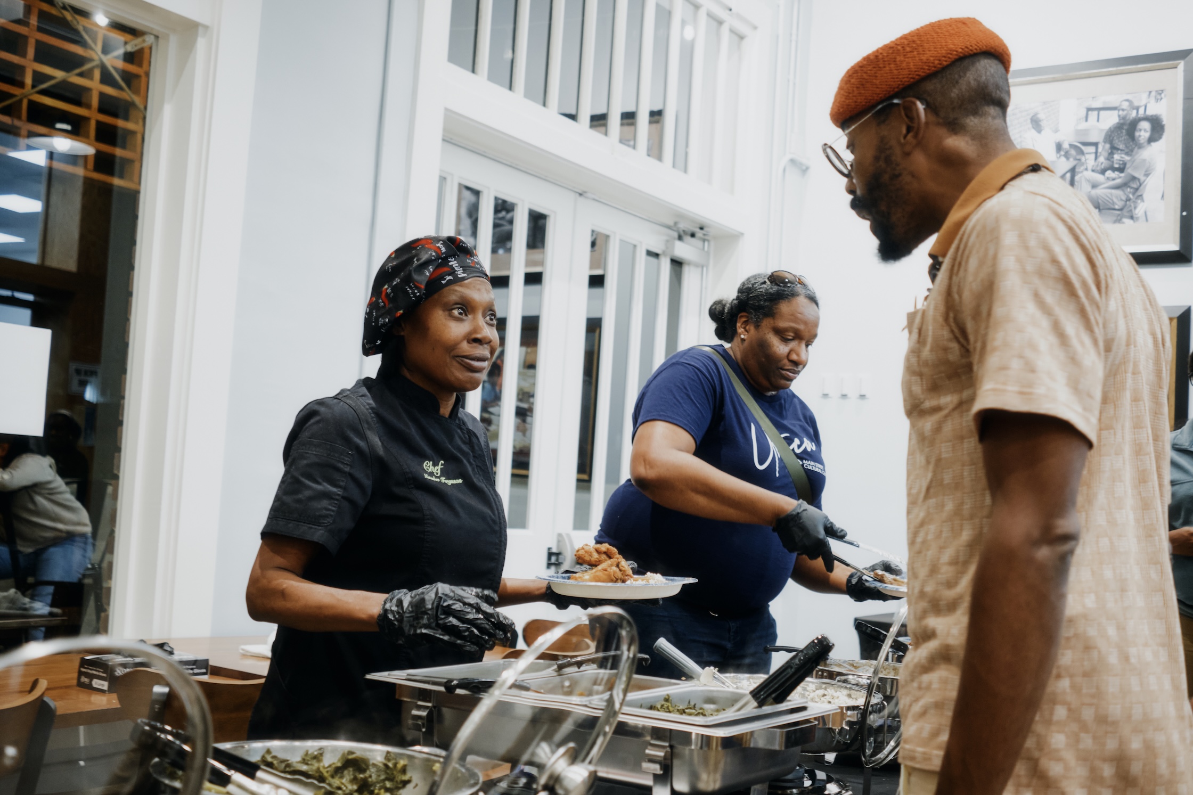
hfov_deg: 47.4
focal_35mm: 41
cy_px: 398
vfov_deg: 32.6
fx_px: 1358
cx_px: 596
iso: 800
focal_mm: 27
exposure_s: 1/60
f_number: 2.8
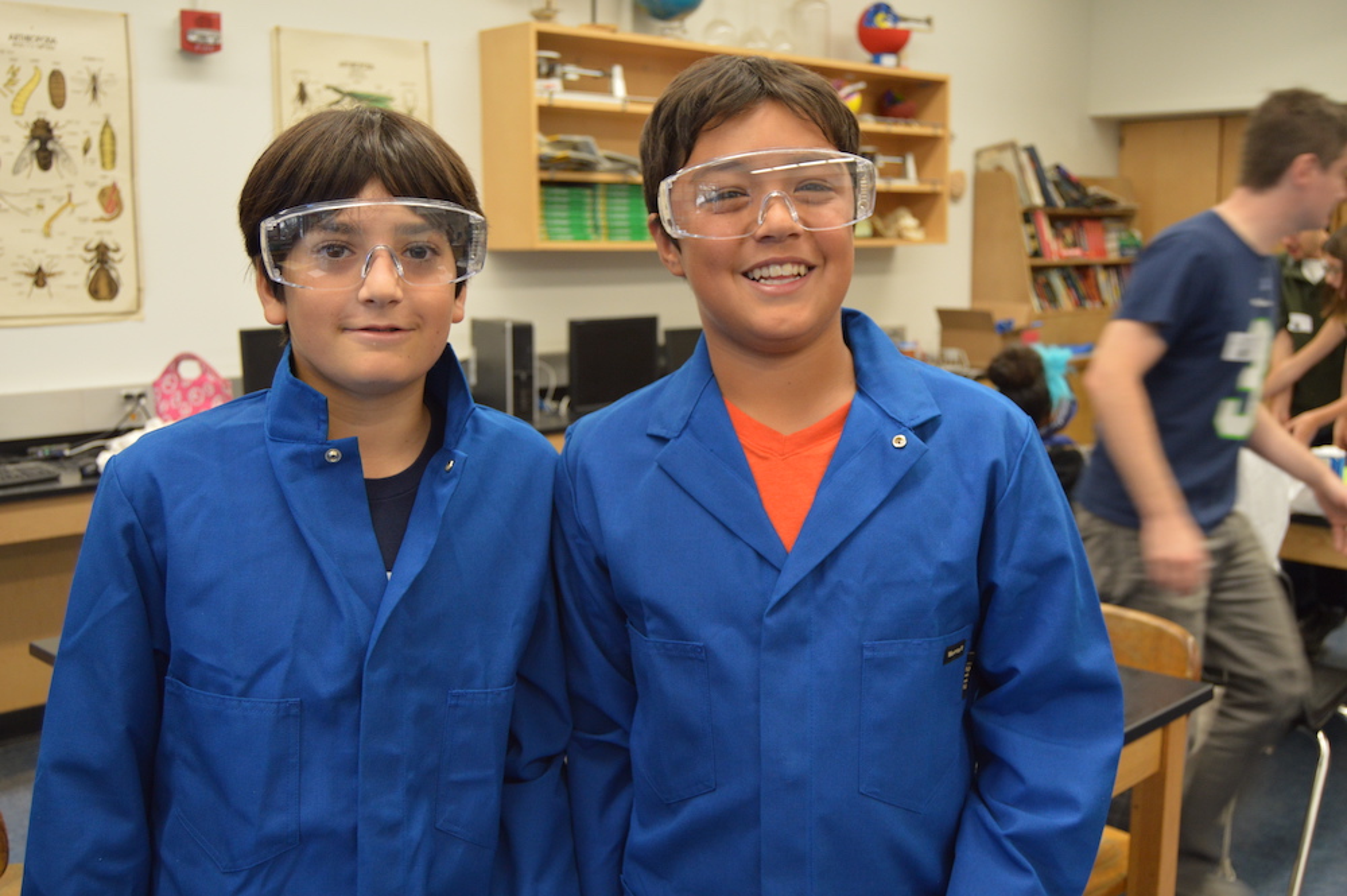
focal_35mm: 39
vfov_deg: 34.2
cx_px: 674
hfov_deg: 49.6
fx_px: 1458
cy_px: 448
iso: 720
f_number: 4
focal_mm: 26
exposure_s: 1/60
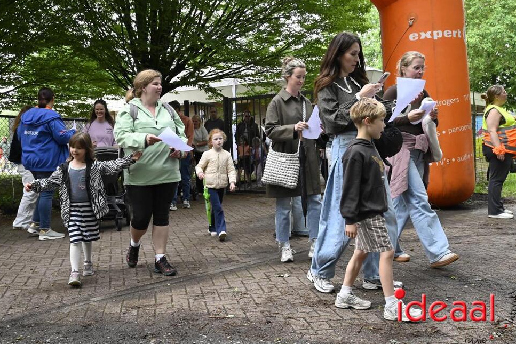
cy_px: 172
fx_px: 588
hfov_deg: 47.4
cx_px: 257
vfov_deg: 32.6
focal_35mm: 41
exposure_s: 1/500
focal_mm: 40
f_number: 11
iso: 8000
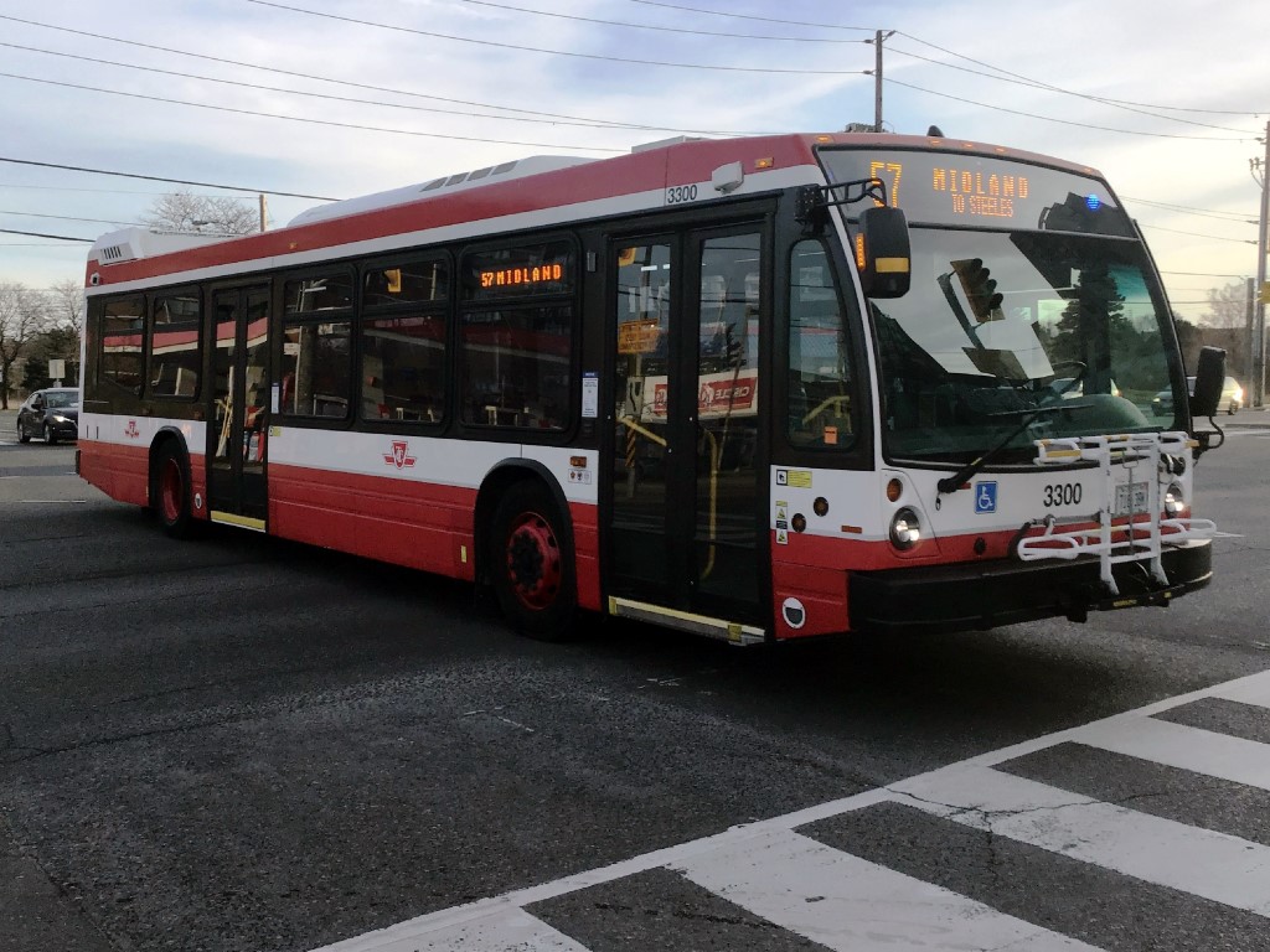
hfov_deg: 58.4
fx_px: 1137
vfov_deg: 45.4
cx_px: 635
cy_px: 476
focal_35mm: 31
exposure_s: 1/522
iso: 25
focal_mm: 3.3
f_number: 2.4
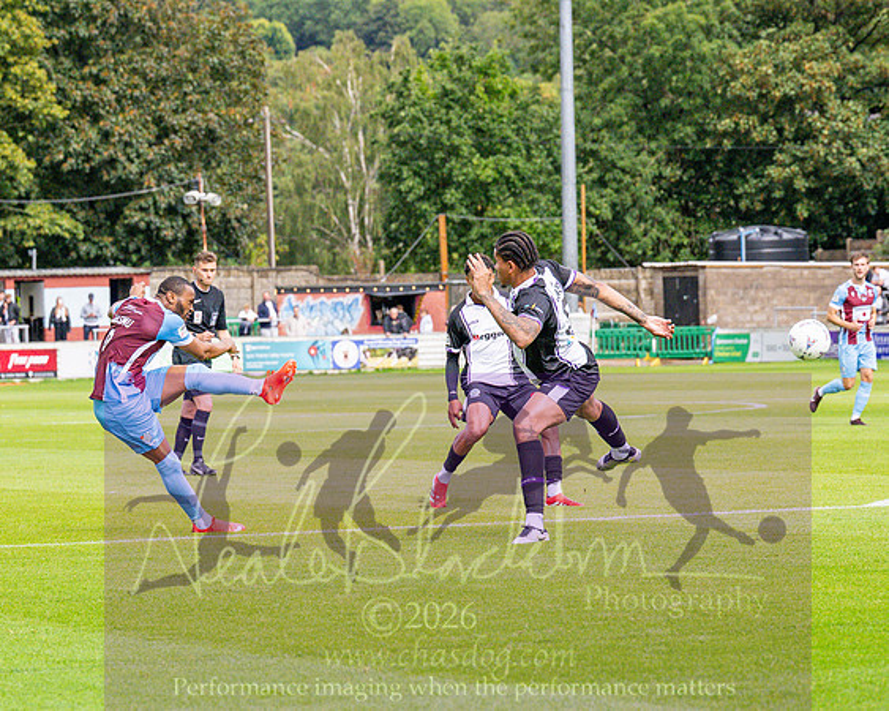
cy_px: 537
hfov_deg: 10.6
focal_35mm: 182
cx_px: 398
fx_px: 4780
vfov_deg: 8.5
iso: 800
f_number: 4
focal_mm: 86
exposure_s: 1/4000
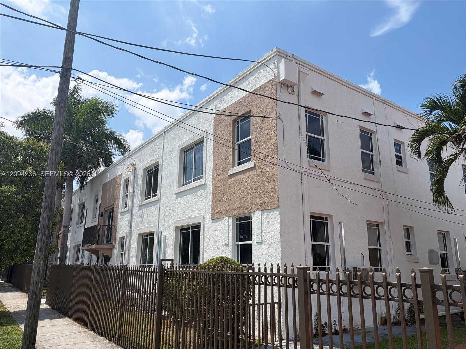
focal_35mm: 26
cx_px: 233
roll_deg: -0.3
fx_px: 350
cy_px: 174
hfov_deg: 67.3
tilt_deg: +15.7
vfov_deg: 53.1
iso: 50
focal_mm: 5.96
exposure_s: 1/4950
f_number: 1.6
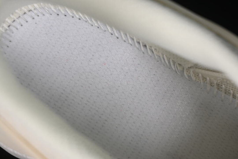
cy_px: 80
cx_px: 119
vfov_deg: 18.2
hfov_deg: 27.0
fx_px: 496
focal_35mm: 75
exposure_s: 1/80
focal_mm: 50
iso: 160
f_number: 7.1
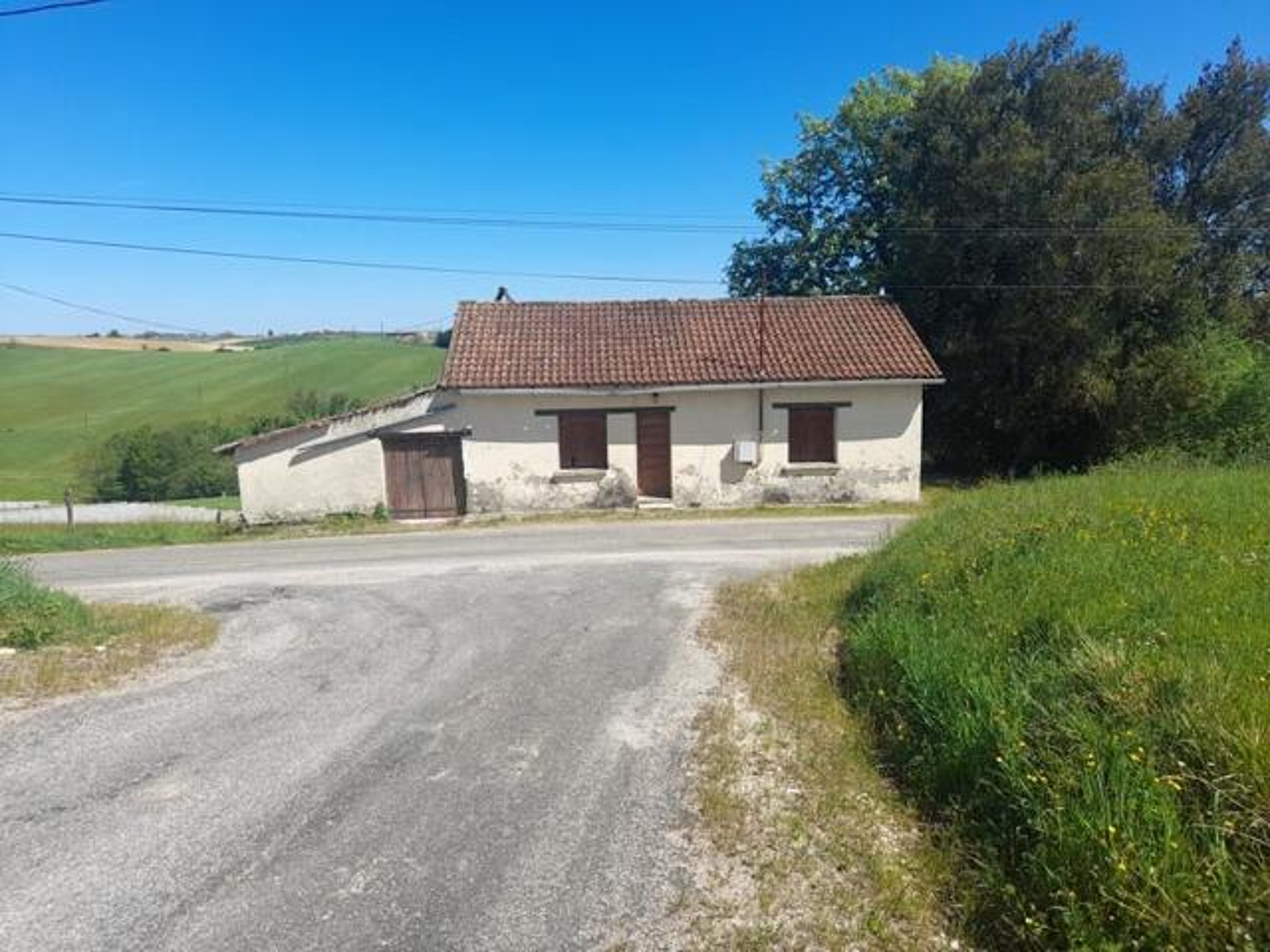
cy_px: 476
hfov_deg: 69.4
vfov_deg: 54.9
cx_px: 635
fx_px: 917
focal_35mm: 25
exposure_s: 1/594
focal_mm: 4.6
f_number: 2
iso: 20
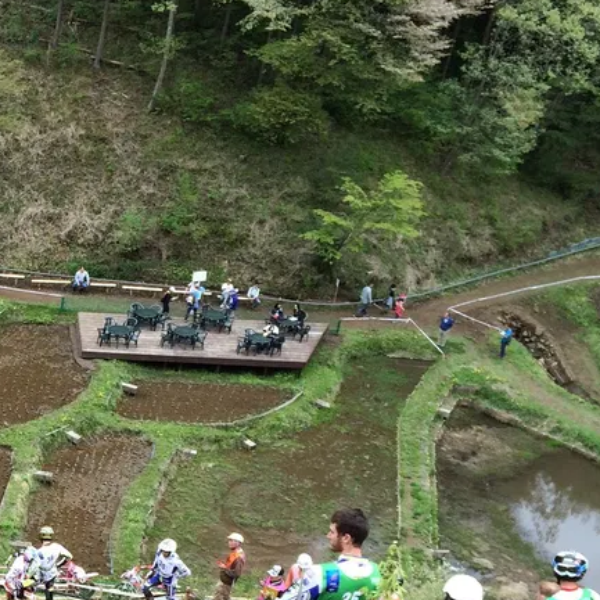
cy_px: 545
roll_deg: +0.3
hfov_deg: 21.8
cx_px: -191
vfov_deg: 23.6
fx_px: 1392
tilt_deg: -35.8
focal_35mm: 71
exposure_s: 1/500
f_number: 2.2
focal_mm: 4.15
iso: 32
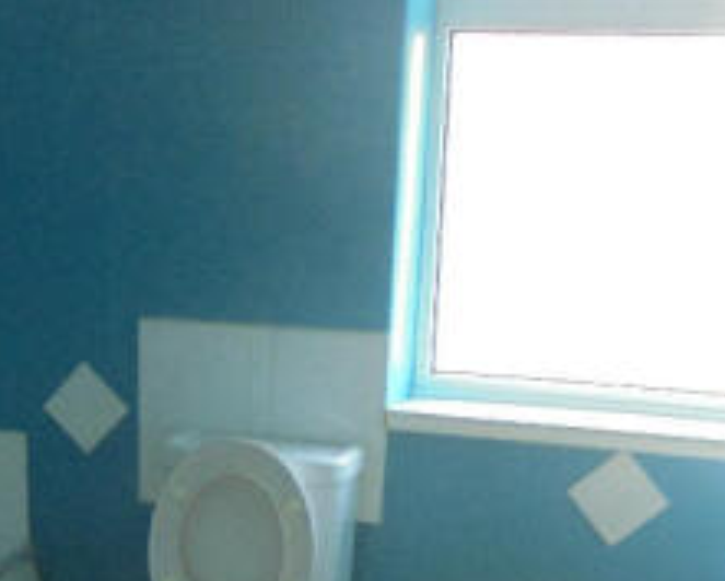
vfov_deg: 21.3
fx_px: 1438
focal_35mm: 67
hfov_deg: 28.1
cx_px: 238
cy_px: 684
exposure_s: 1/40
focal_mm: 4.6
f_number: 3.5
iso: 320
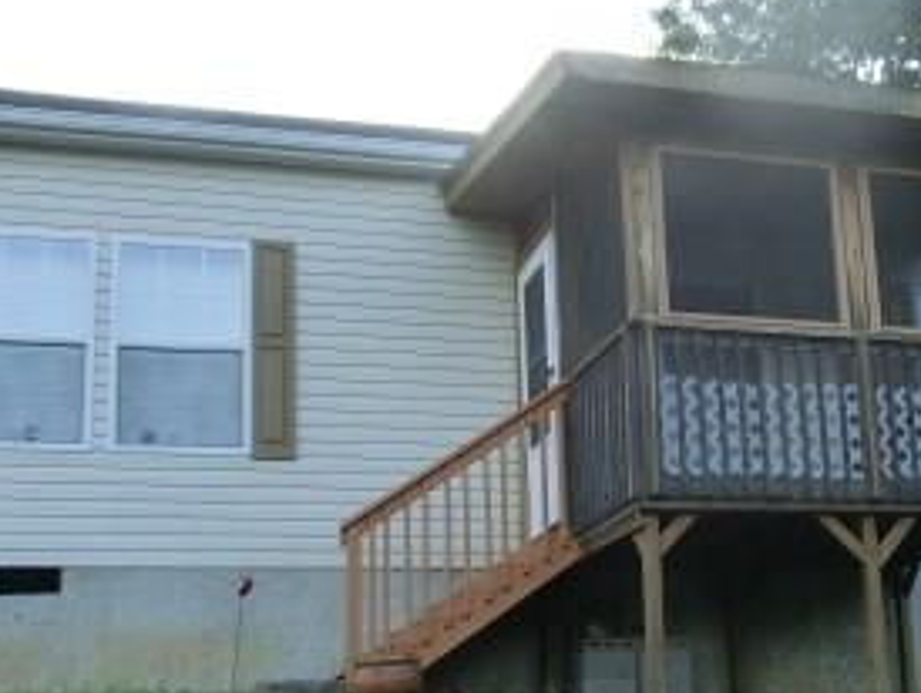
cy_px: 437
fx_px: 1678
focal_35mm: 63
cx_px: 686
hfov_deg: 30.2
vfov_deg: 23.3
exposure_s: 1/320
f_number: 3.3
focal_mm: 4.75
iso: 100
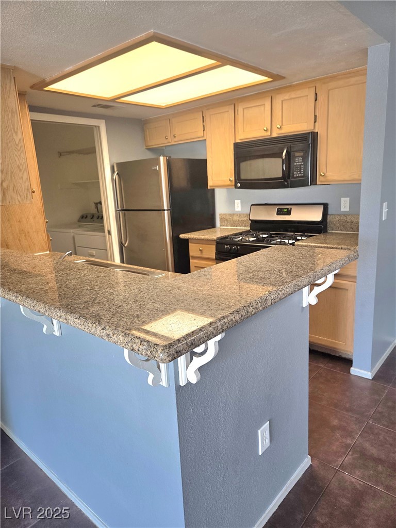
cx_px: 198
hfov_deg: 58.9
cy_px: 264
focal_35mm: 23
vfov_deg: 73.9
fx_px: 351
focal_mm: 5.4
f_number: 1.8
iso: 200
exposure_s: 1/120
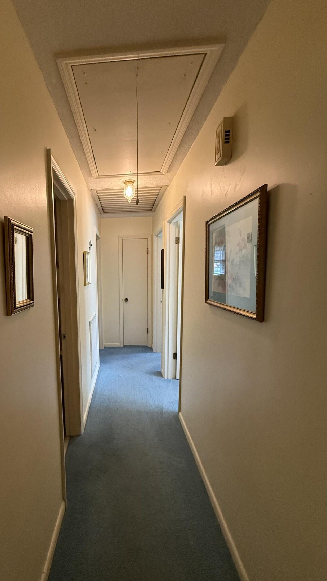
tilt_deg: -6.4
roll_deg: -0.4
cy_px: 303
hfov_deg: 65.1
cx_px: 106
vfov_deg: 99.3
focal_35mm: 16
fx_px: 247
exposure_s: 1/120
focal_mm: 2.22
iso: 400
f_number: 2.2
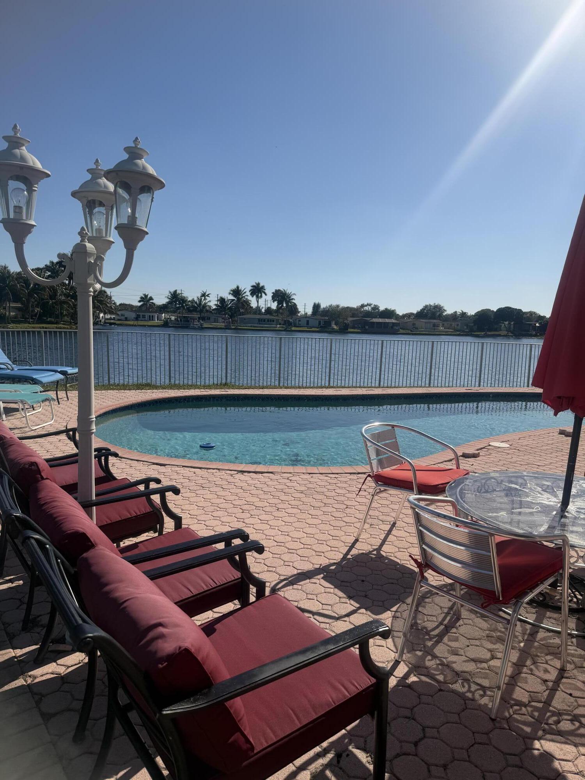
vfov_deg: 71.6
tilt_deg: -7.8
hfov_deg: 56.8
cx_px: 292
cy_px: 390
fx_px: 541
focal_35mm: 24
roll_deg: -1.7
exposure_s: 1/9091
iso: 80
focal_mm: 6.76
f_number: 1.78
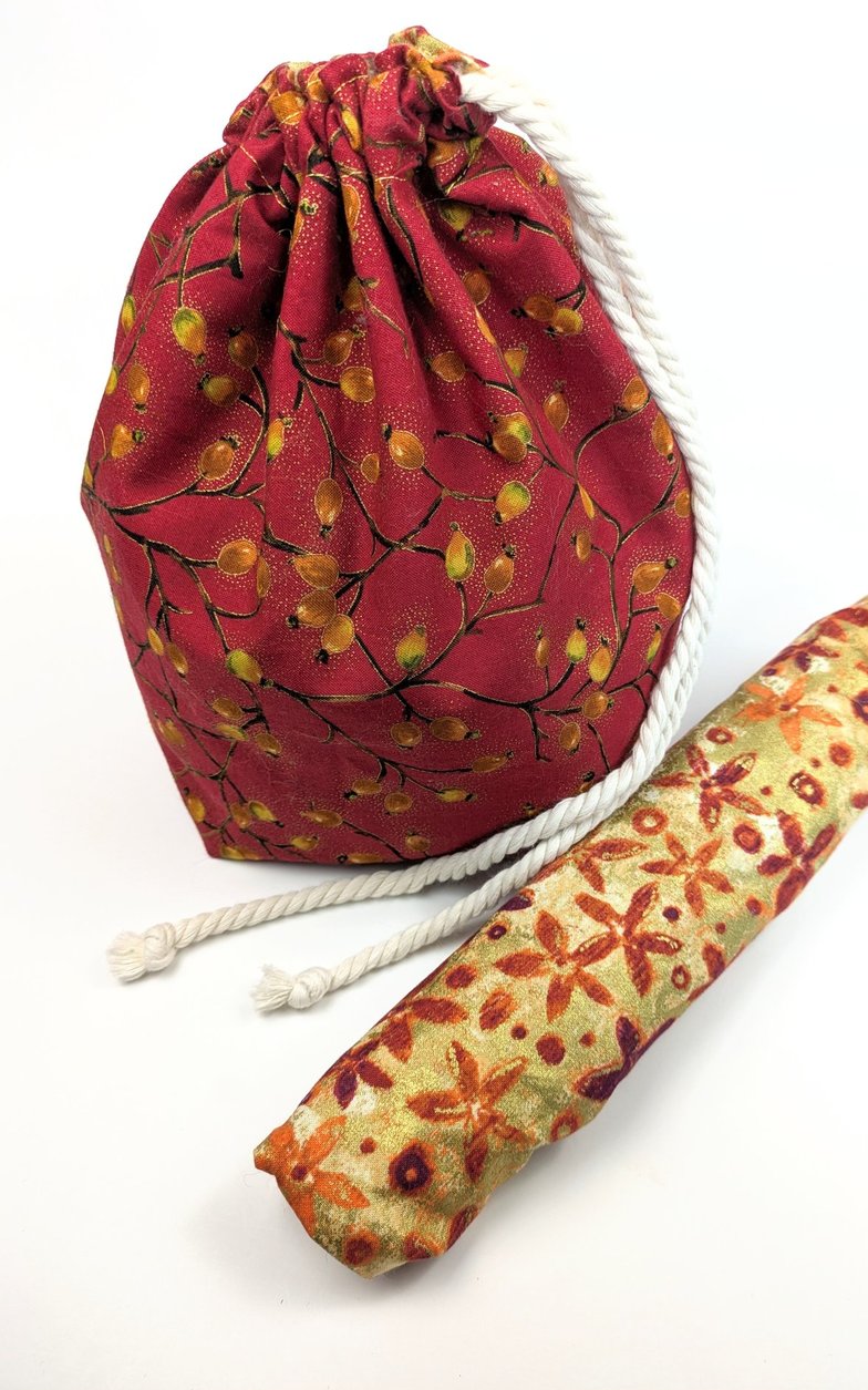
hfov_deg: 45.8
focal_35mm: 27
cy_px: 690
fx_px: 1022
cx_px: 514
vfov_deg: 68.4
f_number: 1.89
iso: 36
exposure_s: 1/120
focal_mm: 5.43
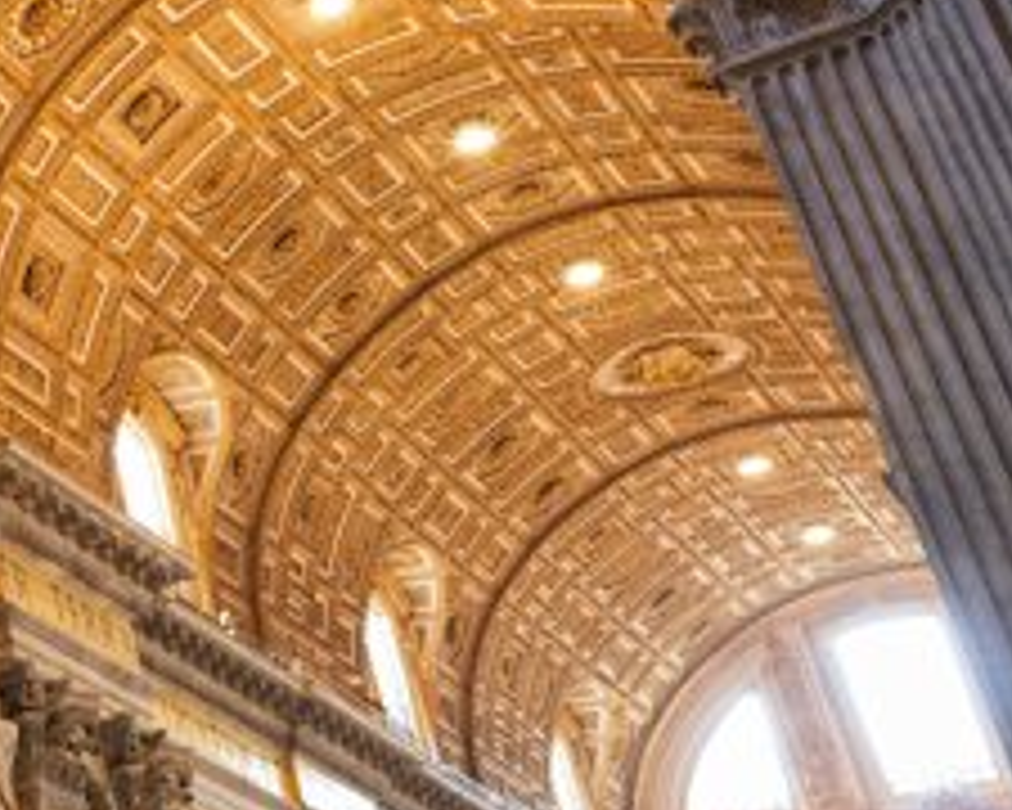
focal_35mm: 79
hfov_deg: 18.6
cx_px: -832
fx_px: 2366
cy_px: 238
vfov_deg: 19.3
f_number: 4
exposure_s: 1/6
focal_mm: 21
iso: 400
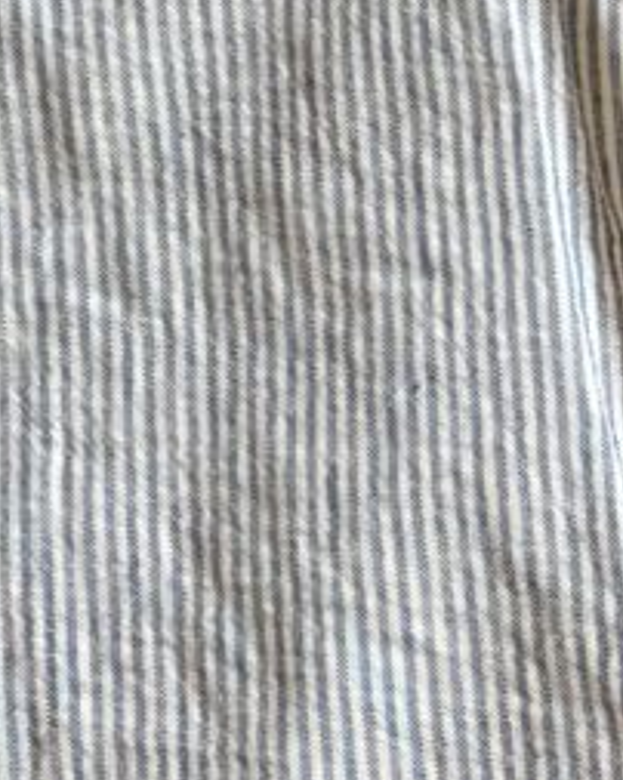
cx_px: -1052
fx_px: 4384
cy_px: -996
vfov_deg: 9.3
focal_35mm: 190
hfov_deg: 7.4
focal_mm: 6.76
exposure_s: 1/120
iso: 64
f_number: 1.78
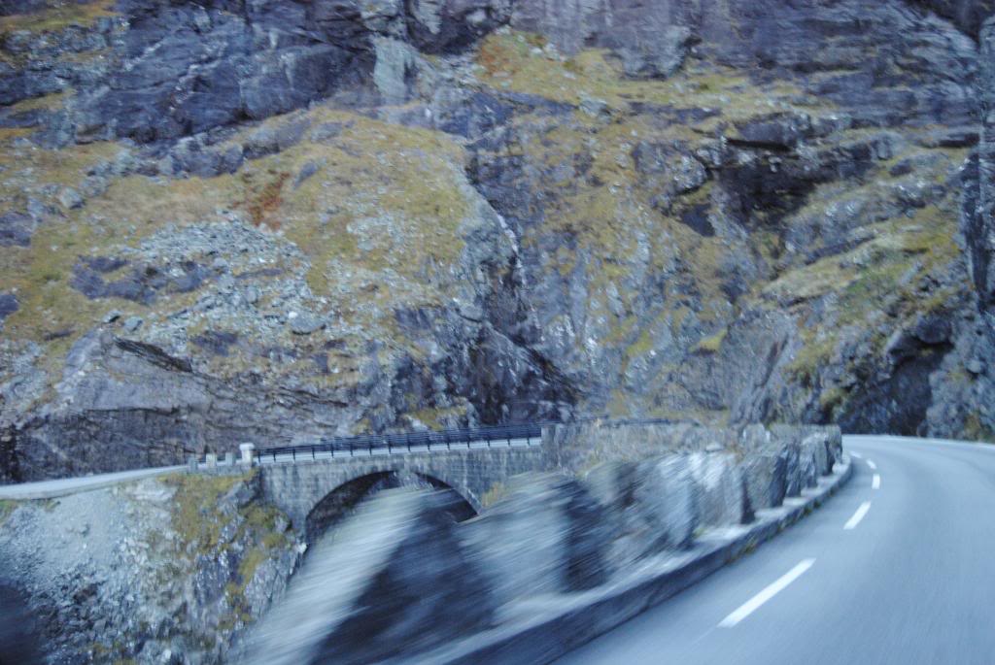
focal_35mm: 46
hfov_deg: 42.3
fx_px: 1286
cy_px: 332
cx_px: 498
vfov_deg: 29.0
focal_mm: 31
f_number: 4.2
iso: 800
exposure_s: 1/30
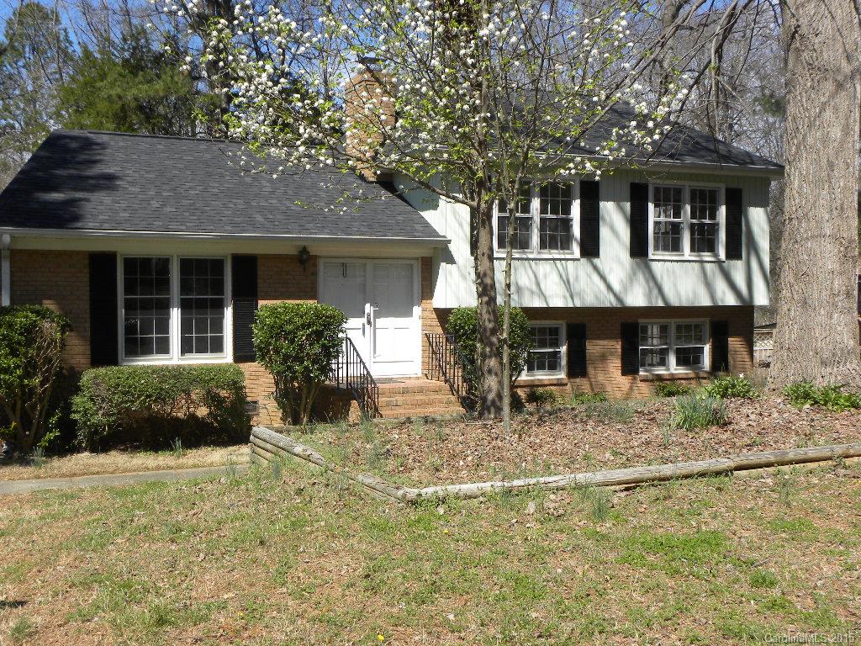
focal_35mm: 41
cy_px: 323
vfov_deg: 35.1
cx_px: 430
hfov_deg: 45.8
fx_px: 1020
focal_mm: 7.3
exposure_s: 1/220
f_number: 5.6
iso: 64
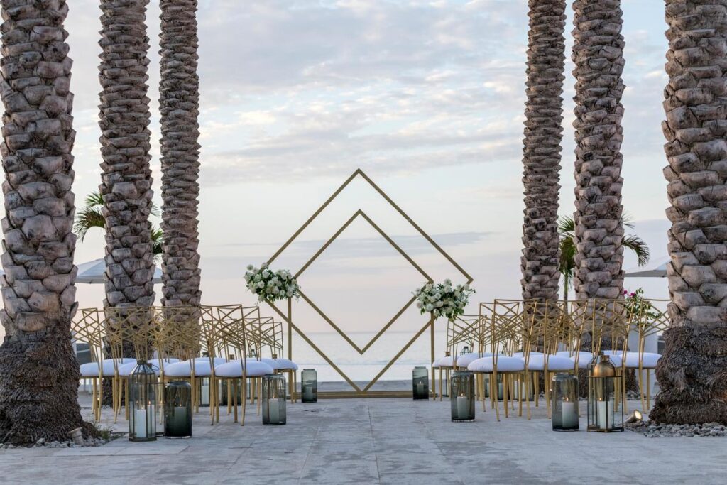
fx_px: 1414
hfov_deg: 28.8
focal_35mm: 70
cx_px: 364
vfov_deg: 19.5
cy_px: 242
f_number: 5.6
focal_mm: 70
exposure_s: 1/1600
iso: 1600
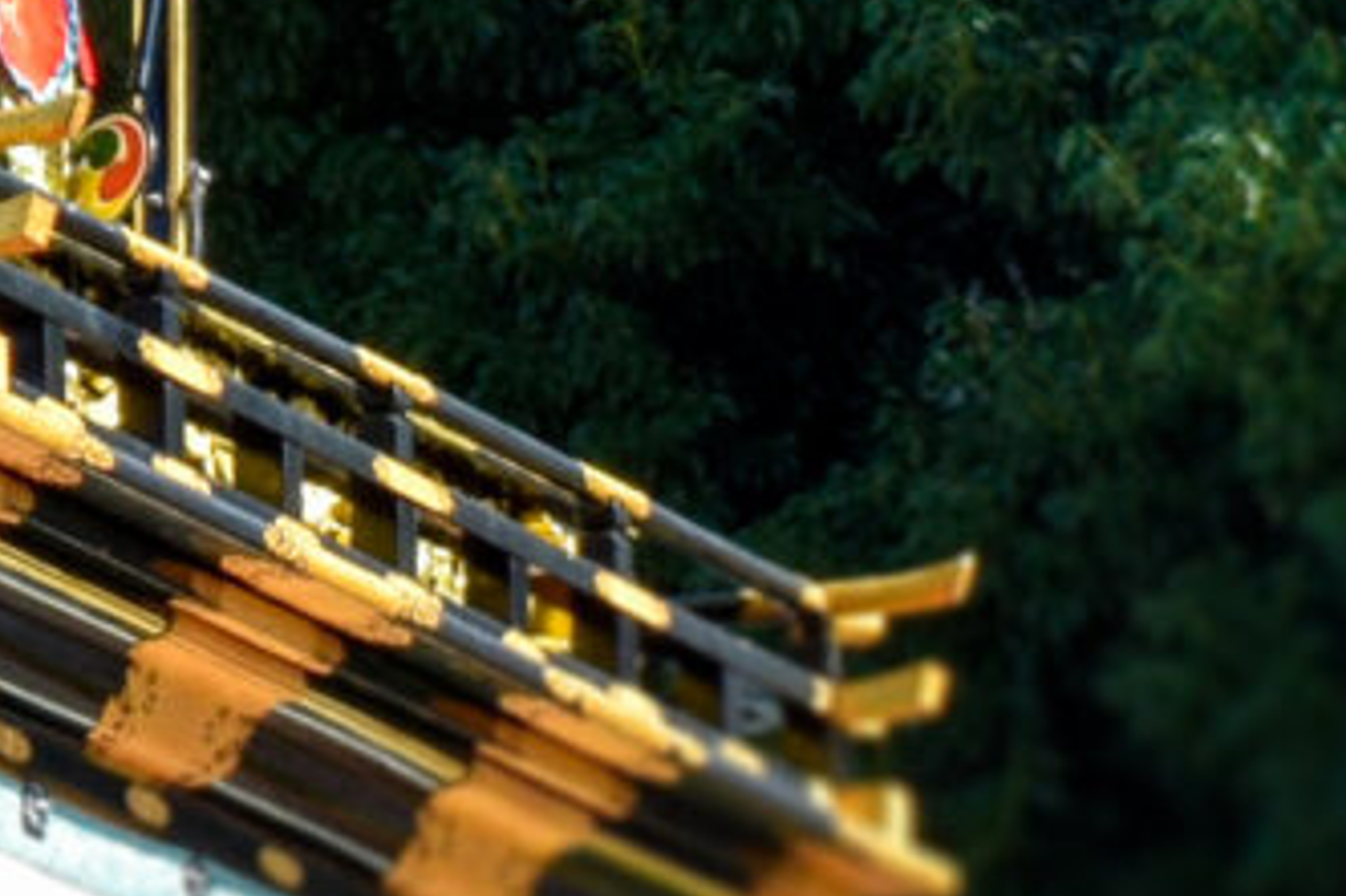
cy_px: 156
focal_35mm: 636
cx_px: -859
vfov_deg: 2.2
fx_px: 23761
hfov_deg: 3.2
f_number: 8
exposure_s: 1/250
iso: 220
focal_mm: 55
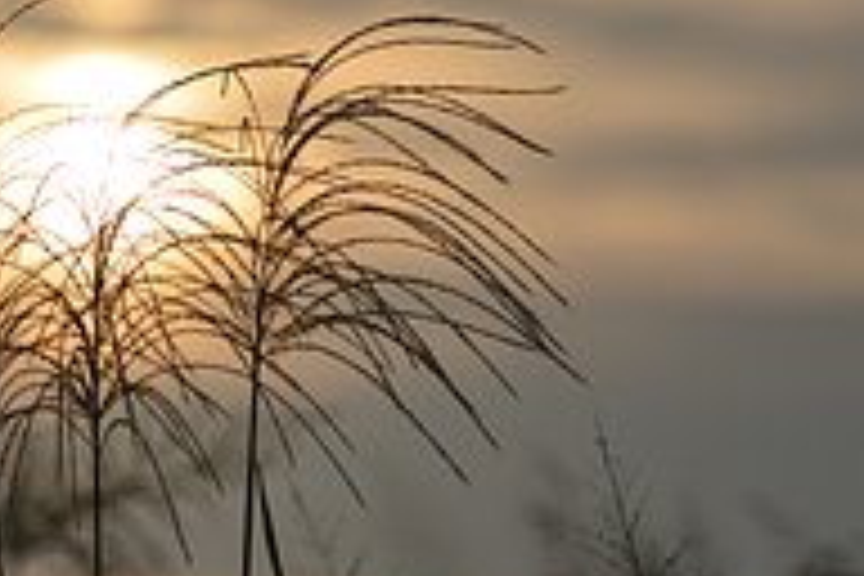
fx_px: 7031
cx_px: 162
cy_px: 320
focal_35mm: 293
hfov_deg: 7.0
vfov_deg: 4.7
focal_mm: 110
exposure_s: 1/4000
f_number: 2.8
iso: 100
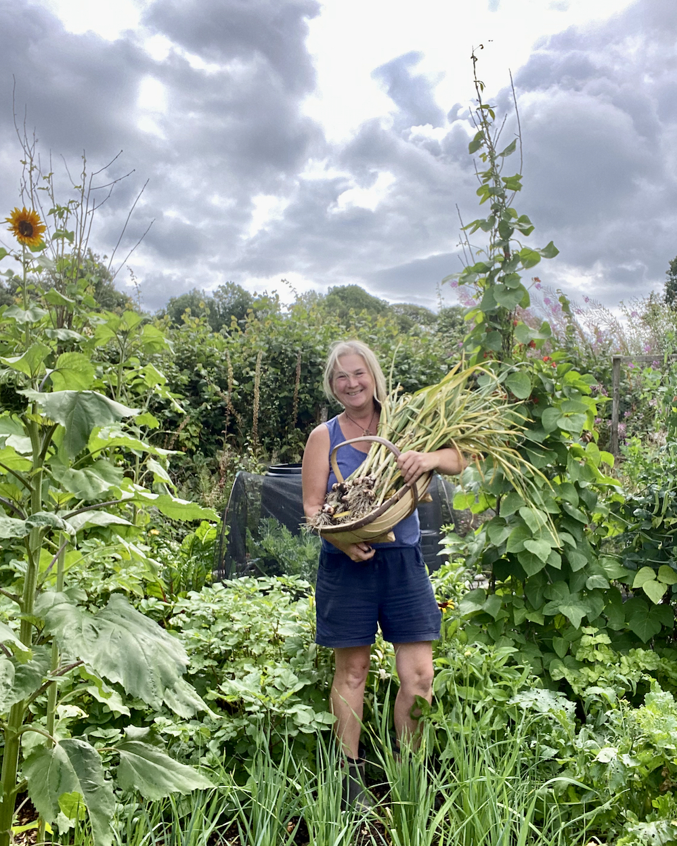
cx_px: 341
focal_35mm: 32
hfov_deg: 45.8
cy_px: 443
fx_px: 801
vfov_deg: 55.6
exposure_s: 1/340
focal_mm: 2.71
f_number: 2.2
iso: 25
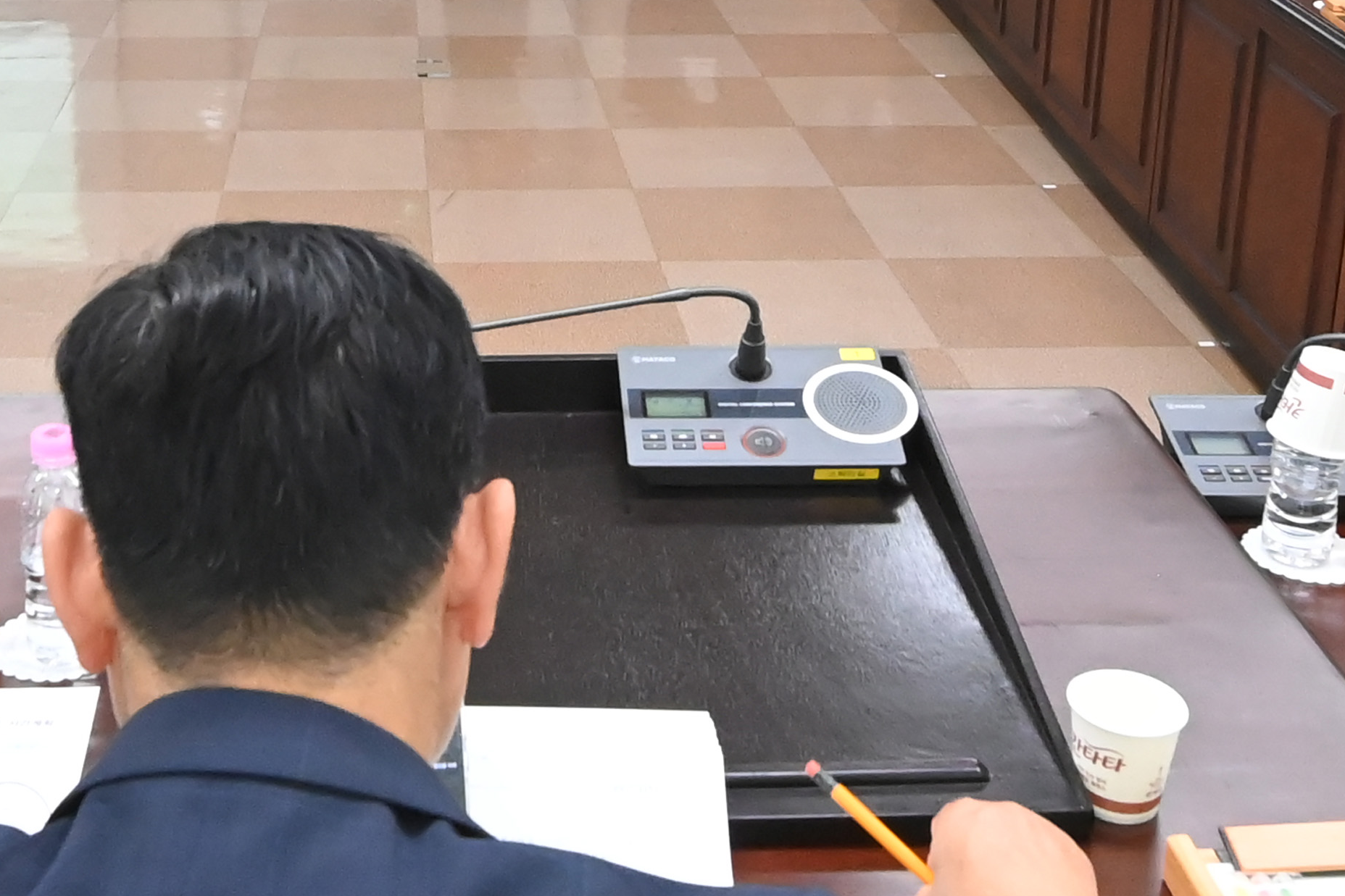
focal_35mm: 42
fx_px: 1569
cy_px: 352
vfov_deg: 31.8
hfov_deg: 45.7
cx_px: 442
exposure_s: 1/250
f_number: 6.3
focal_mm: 14
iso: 8000
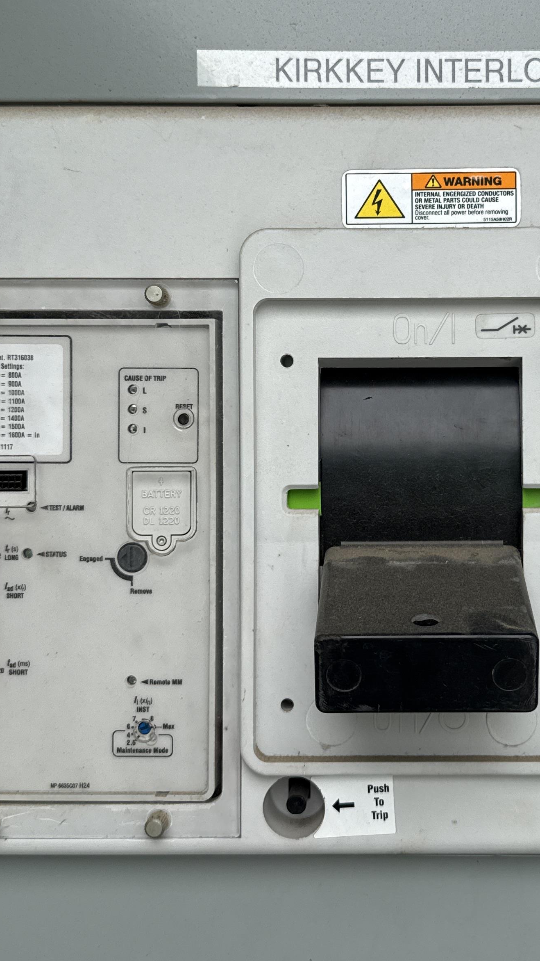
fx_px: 1145
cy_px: 426
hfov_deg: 26.2
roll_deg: +0.9
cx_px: 405
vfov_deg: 45.4
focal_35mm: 45
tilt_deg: +0.3
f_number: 1.78
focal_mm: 6.76
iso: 80
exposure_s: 1/1032
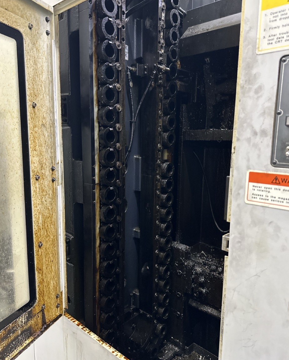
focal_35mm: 26
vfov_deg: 66.0
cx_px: 145
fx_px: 278
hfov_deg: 55.0
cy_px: 183
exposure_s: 1/60
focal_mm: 6.86
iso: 800
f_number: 1.78
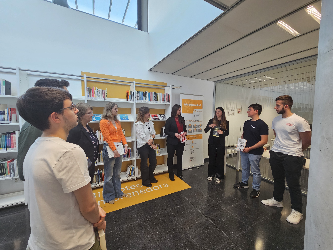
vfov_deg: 89.9
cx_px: 166
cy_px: 125
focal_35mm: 13
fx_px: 125
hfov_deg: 106.2
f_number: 2.2
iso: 160
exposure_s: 1/71
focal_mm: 2.2
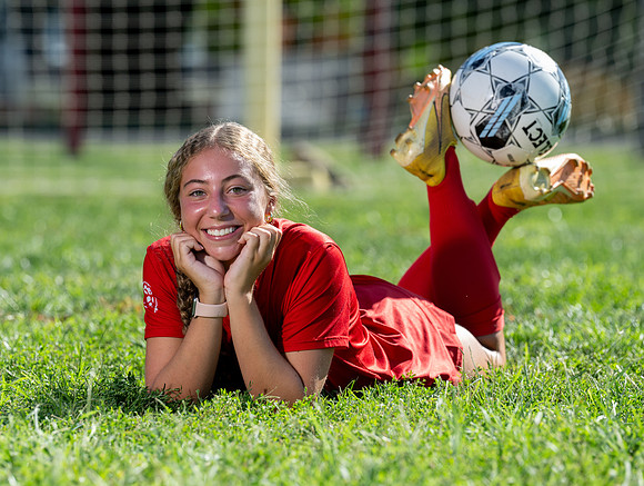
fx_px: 4563
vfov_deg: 6.1
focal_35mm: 245
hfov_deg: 8.1
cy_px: 246
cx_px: 266
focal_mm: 180
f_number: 4.5
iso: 100
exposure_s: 1/320
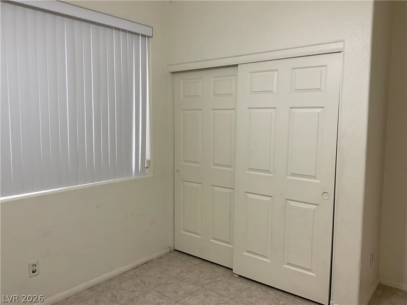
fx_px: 341
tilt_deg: -8.2
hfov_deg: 61.7
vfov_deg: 48.2
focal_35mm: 29
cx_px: 204
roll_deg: -0.7
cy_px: 152
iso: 64
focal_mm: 3
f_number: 1.8
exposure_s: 1/60
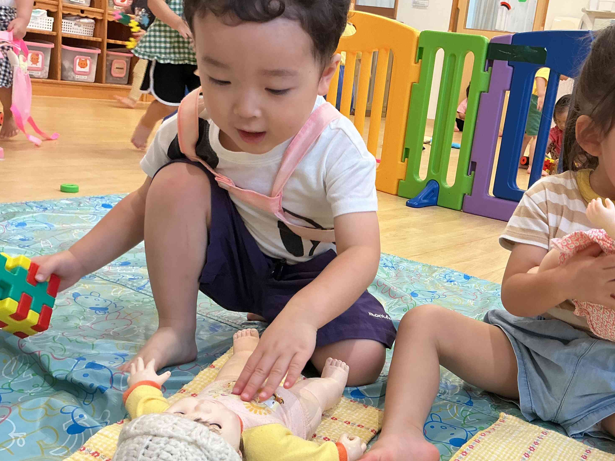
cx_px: 416
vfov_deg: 35.9
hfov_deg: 46.0
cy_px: 264
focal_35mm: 40
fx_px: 711
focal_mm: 3
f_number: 1.8
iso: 50
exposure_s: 1/60
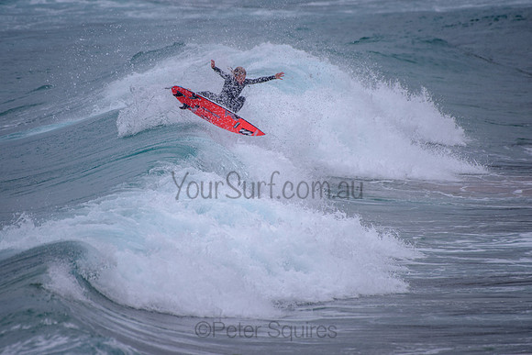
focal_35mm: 613
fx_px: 9061
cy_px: 137
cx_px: 224
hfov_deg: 3.4
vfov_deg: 2.2
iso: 180
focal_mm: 500
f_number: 5.6
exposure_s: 1/2000
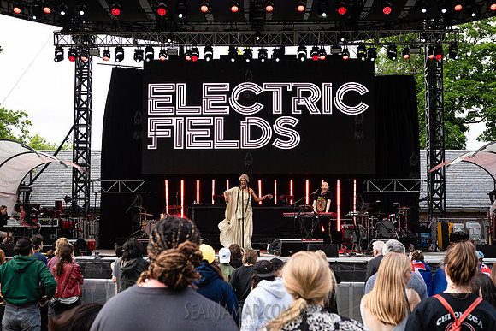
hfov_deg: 39.9
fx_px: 683
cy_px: 182
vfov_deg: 27.2
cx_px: 244
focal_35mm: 50
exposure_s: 1/320
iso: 640
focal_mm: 44
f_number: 4.5
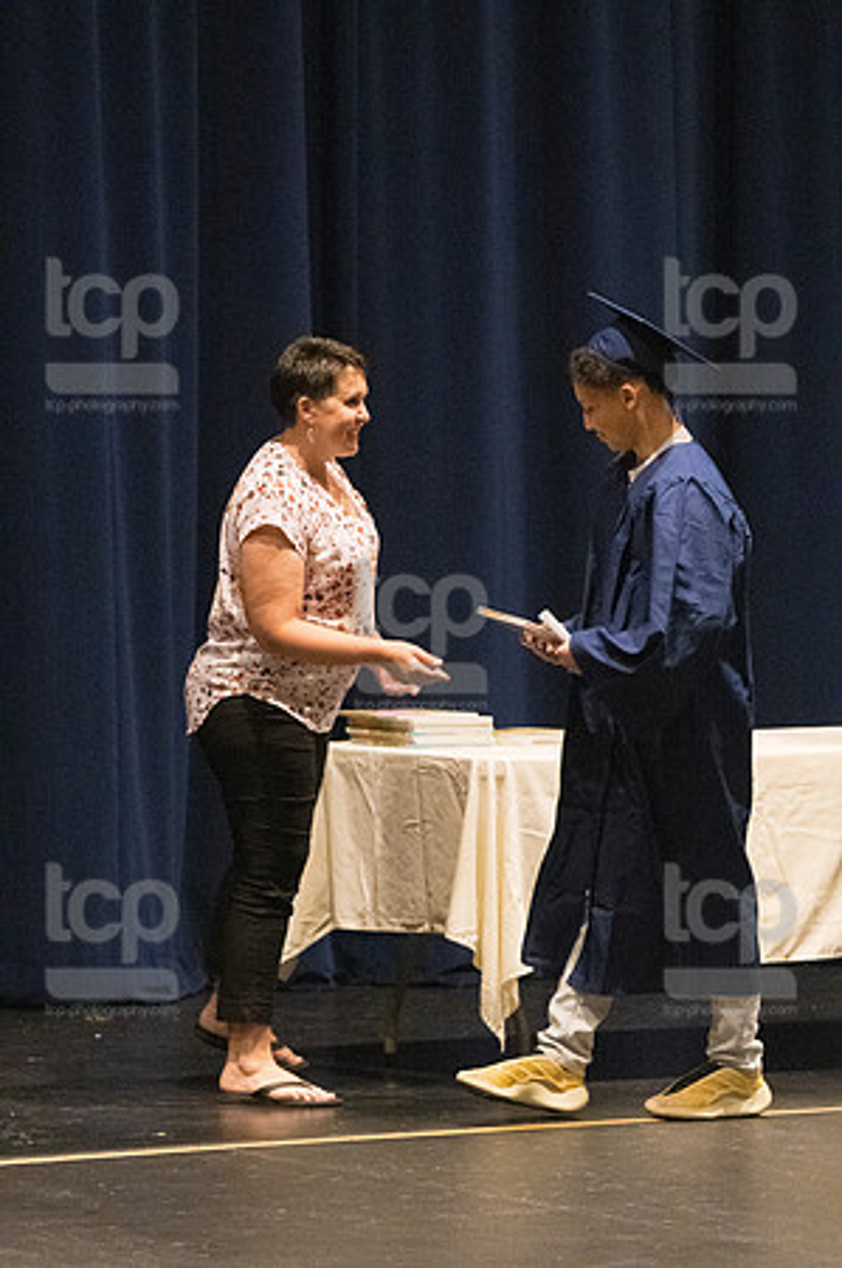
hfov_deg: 6.3
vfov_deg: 9.5
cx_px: 421
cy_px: 634
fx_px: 7630
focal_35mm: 217
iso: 8000
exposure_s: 1/250
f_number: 4.5
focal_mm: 145
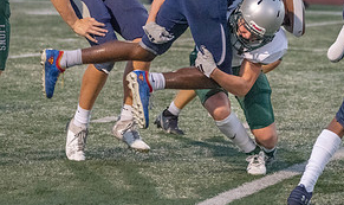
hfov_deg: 6.5
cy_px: 51
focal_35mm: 326
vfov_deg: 3.9
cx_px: 215
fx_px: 3015
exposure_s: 1/1000
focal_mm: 148
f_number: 5
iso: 10000
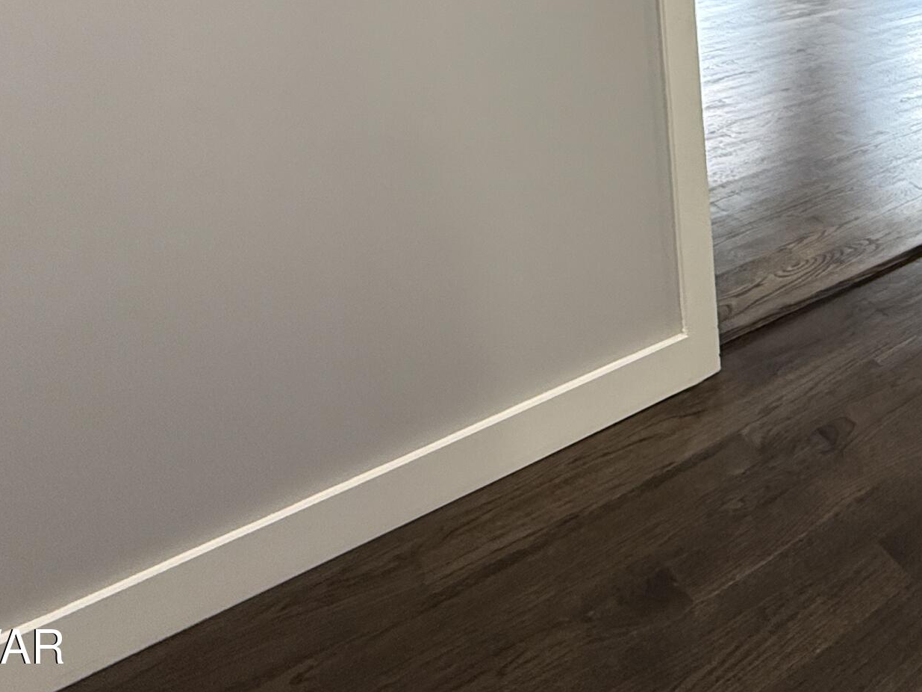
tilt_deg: -4.0
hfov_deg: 46.5
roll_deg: +2.5
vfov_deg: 34.4
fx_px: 906
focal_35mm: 34
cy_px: -117
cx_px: 891
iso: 400
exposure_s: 1/120
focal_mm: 2.22
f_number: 2.2
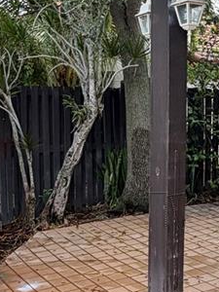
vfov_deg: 34.3
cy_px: 164
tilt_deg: -6.7
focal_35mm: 56
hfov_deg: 25.9
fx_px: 472
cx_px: 150
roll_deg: +0.0
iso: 64
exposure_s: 1/178
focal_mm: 2.22
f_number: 2.2
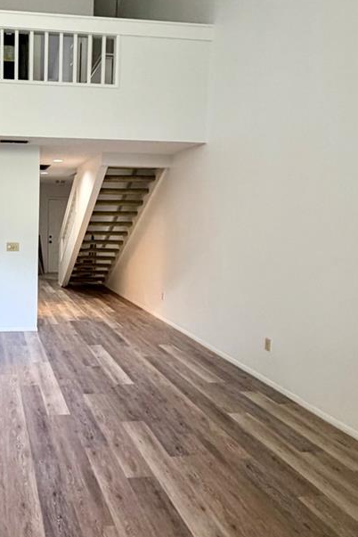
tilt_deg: -5.2
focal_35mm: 29
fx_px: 433
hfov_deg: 41.6
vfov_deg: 63.6
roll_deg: -0.9
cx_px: 40
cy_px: 258
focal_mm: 2.22
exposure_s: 1/60
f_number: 2.2
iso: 250
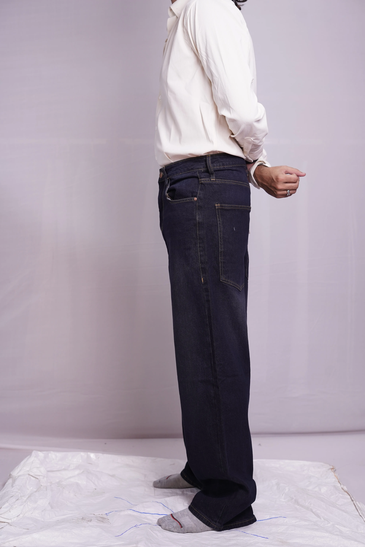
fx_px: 760
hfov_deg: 27.0
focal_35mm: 50
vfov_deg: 39.6
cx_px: 182
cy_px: 274
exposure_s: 1/100
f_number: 3.5
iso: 640
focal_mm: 50
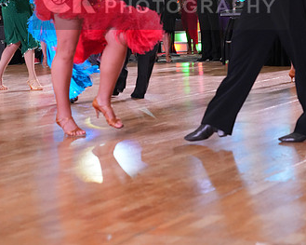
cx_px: 161
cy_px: -1
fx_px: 1005
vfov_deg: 13.7
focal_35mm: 111
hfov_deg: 17.3
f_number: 5
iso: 5000
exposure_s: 1/320
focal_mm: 67
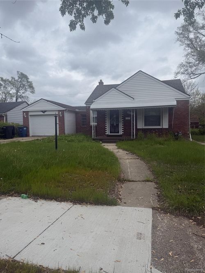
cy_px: 136
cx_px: 102
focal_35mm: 24
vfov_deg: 71.6
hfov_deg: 56.8
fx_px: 190
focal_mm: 6.76
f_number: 1.78
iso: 80
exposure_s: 1/8130
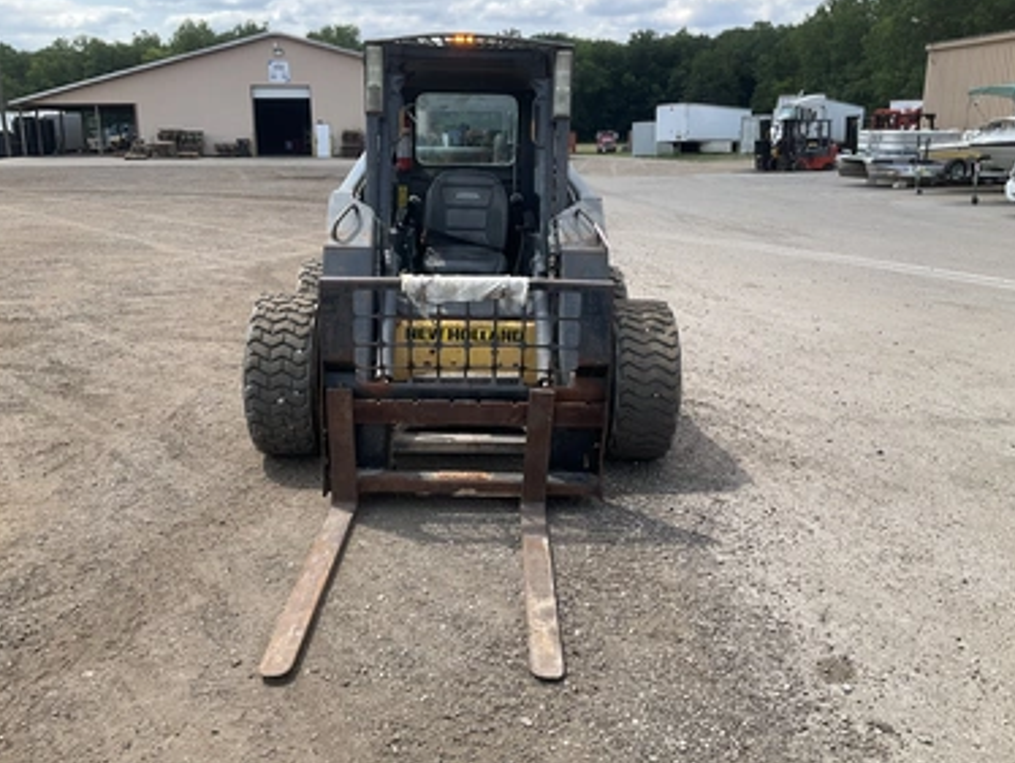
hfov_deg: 58.3
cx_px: 480
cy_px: 369
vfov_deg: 45.5
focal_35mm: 31
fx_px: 910
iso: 25
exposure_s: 1/944
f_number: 1.8
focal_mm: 3
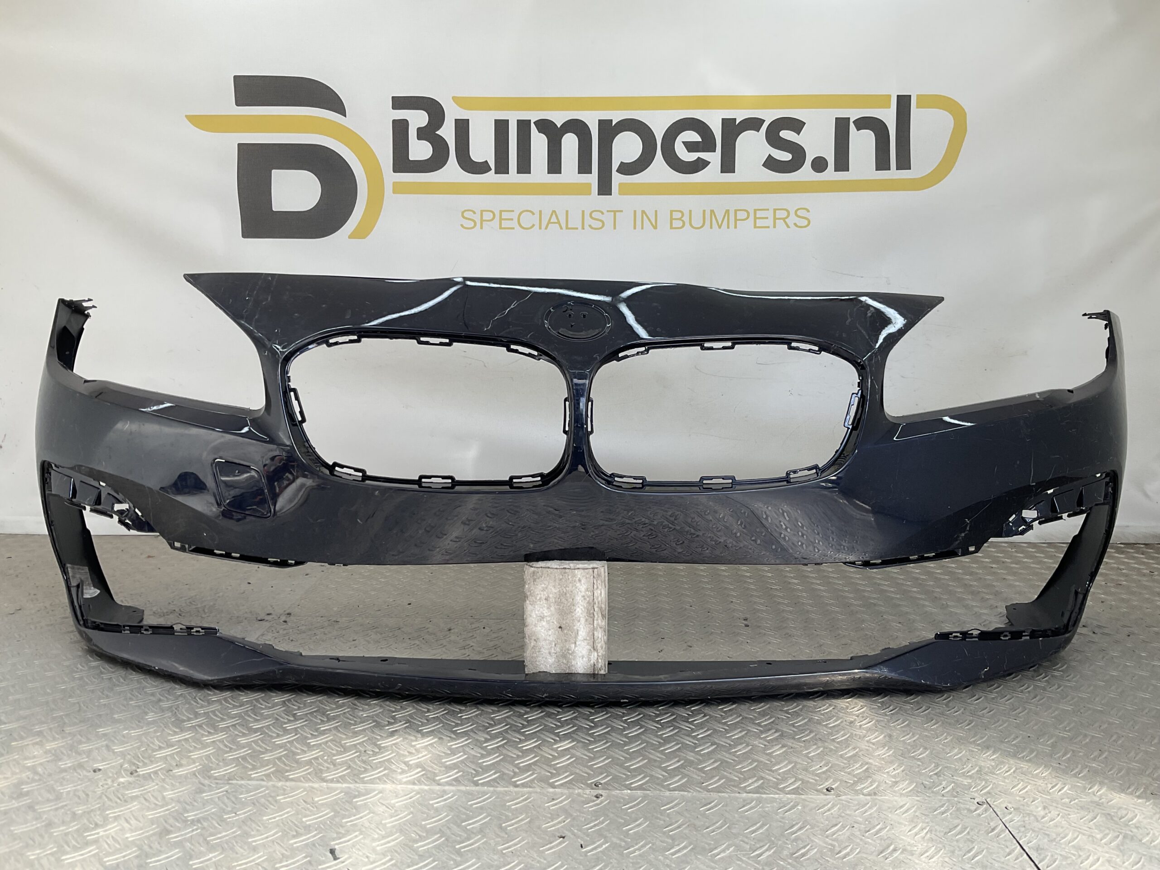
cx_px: 580
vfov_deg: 48.2
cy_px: 435
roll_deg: -1.4
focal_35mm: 29
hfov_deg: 61.7
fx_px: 972
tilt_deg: -8.6
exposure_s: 1/325
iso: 16
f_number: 1.8
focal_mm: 3
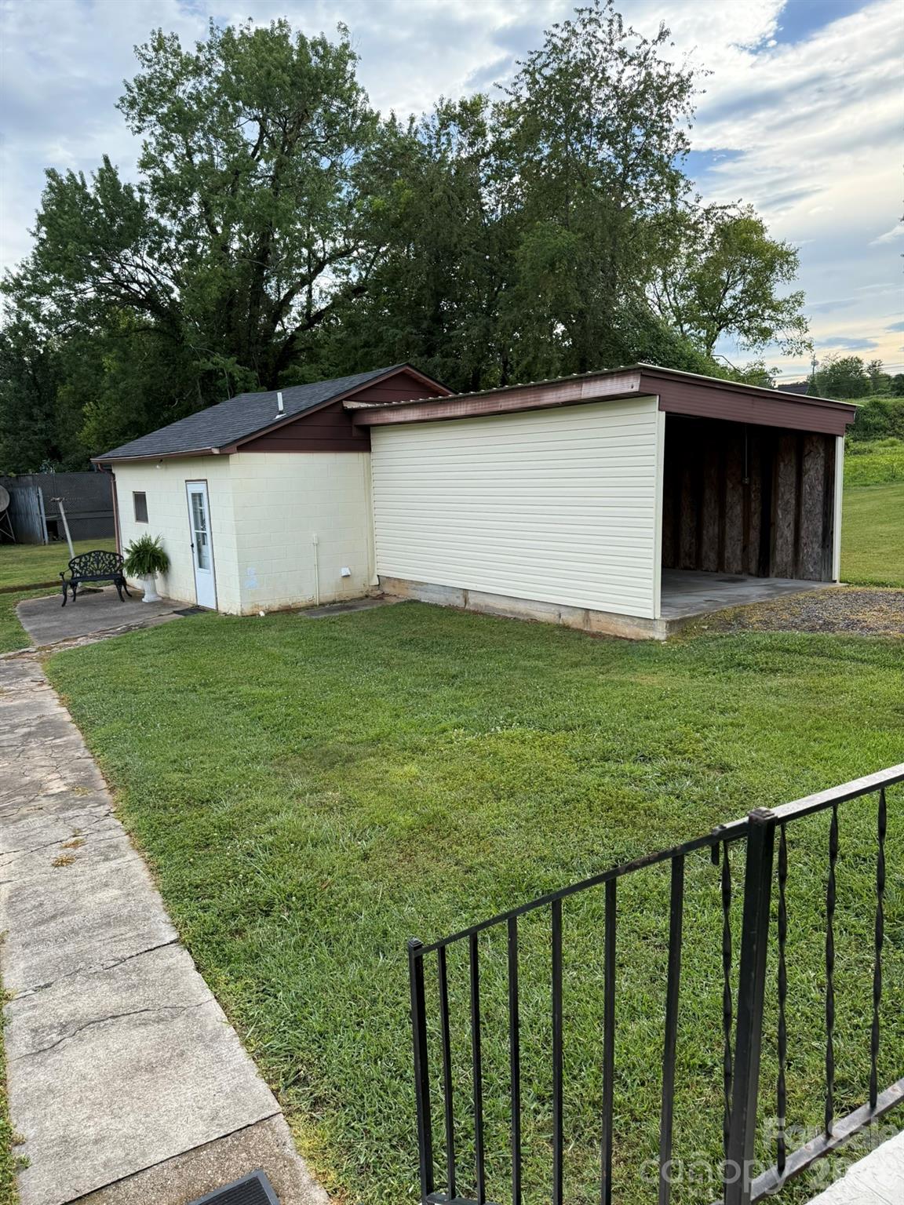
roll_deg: +1.8
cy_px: 602
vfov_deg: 71.6
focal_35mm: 24
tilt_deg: -8.5
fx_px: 836
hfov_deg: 56.8
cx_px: 452
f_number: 1.78
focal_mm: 6.76
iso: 100
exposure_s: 1/1437
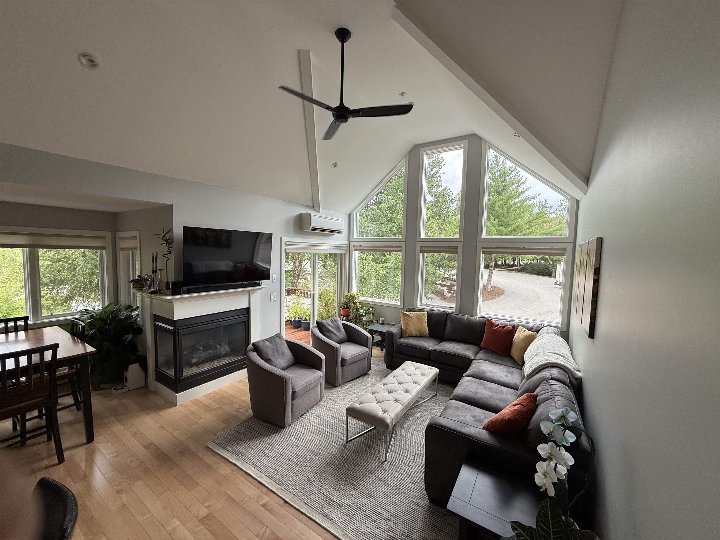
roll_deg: -1.8
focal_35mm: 14
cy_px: 270
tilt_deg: -4.0
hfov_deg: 102.1
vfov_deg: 85.7
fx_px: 291
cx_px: 360
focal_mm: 2.22
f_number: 2.2
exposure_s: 1/99
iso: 50
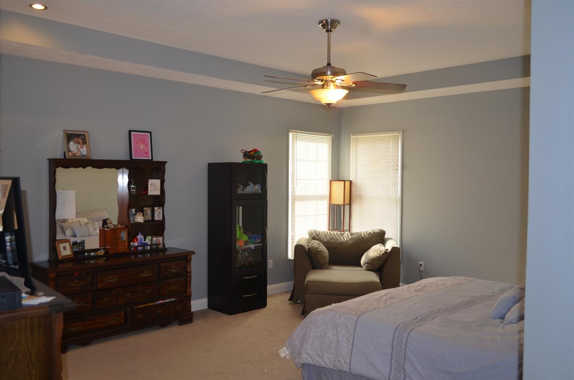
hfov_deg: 57.3
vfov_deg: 39.8
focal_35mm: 33
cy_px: 190
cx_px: 287
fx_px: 525
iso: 400
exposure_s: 1/60
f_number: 3.8
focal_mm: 22
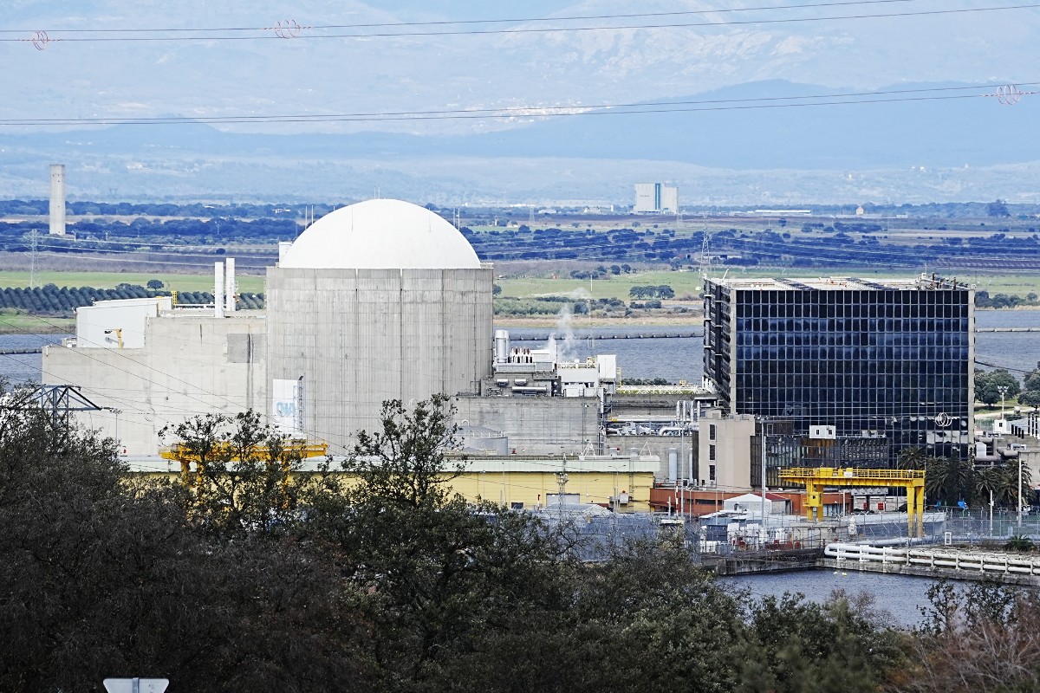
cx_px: 520
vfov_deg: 7.0
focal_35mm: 196
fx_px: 5662
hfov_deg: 10.5
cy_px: 346
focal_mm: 196
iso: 200
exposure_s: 1/1250
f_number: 5.6
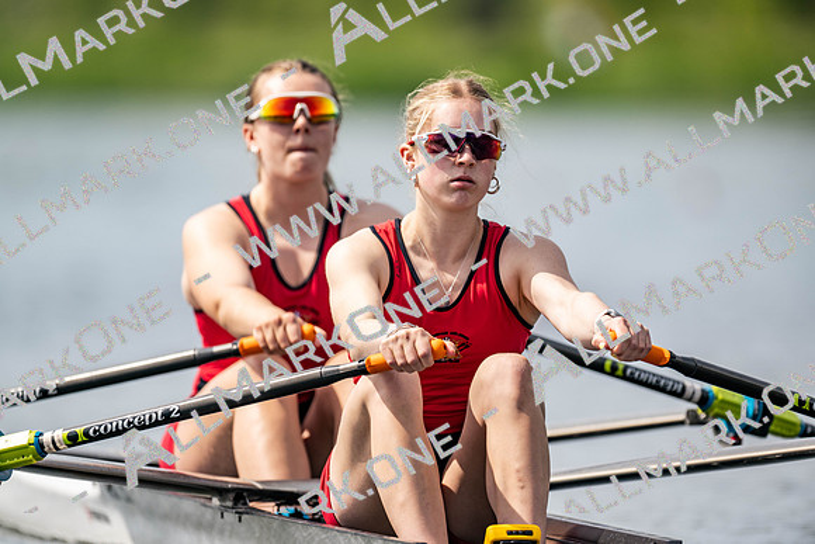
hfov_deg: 3.4
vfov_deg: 2.3
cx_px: 408
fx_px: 13586
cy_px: 272
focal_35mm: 600
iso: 250
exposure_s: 1/2500
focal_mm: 600
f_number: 4
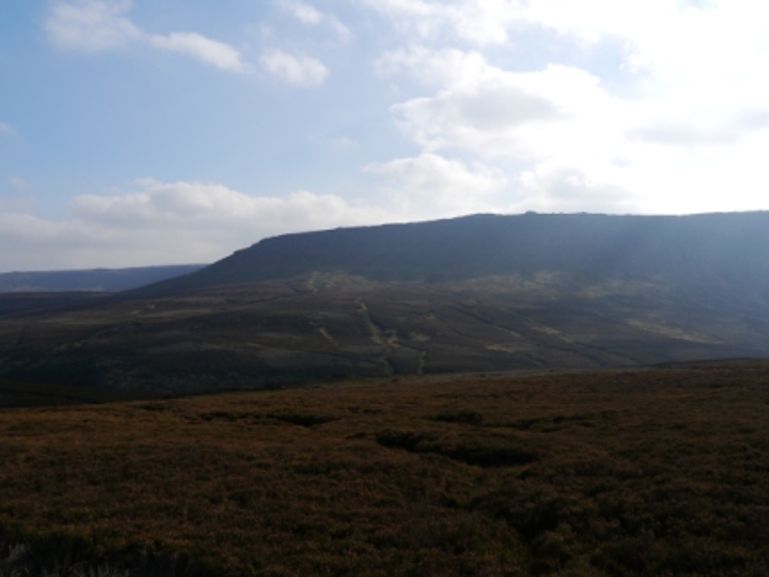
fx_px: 711
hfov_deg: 56.8
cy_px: 288
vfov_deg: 44.2
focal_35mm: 32
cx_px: 384
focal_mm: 16
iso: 160
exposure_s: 1/500
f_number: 8
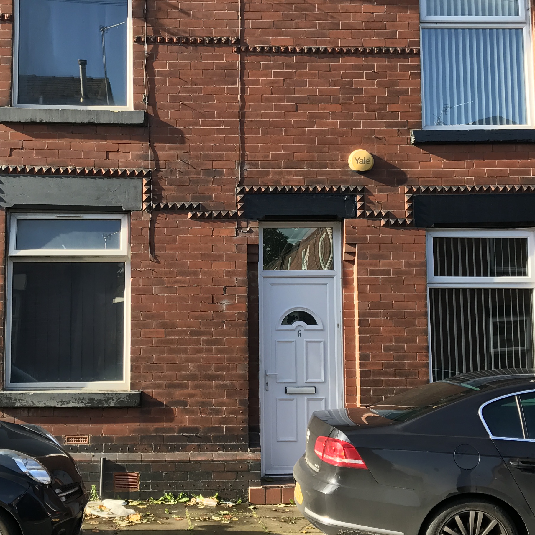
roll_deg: +1.1
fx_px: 962
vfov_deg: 31.1
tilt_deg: +5.7
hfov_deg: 31.0
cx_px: 227
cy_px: 243
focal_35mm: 55
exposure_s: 1/556
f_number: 1.8
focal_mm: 3.99
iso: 20
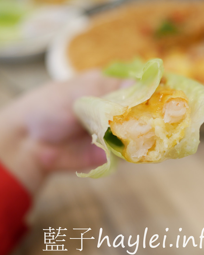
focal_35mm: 40
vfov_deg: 45.8
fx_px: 302
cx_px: 128
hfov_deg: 37.1
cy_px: 129
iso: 200
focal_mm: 15
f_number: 1.7
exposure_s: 1/100
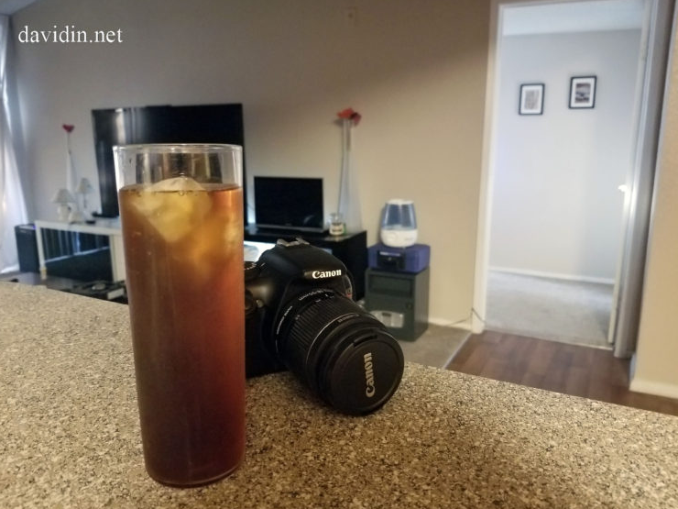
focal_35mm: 27
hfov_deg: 65.3
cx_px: 334
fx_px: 529
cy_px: 255
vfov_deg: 51.4
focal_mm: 4.3
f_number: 1.7
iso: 1000
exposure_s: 1/10
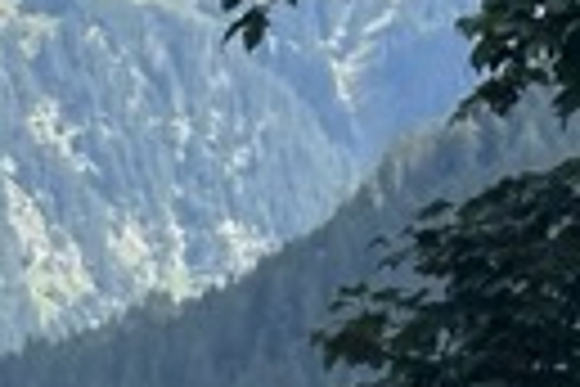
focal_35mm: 397
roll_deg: +0.0
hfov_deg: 5.1
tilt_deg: +5.4
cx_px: -463
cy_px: -32
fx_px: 6396
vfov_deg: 3.5
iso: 64
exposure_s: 1/2410
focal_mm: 6.86
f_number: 1.78
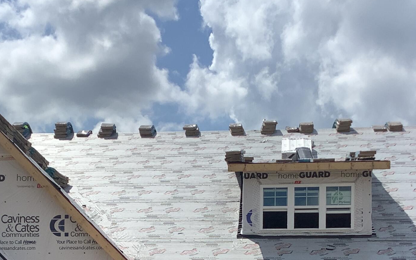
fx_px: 805
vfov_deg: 17.3
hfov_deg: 28.9
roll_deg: -1.7
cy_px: 333
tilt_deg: +4.1
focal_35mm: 71
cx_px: 174
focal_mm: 3.3
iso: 25
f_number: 2.4
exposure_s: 1/2915
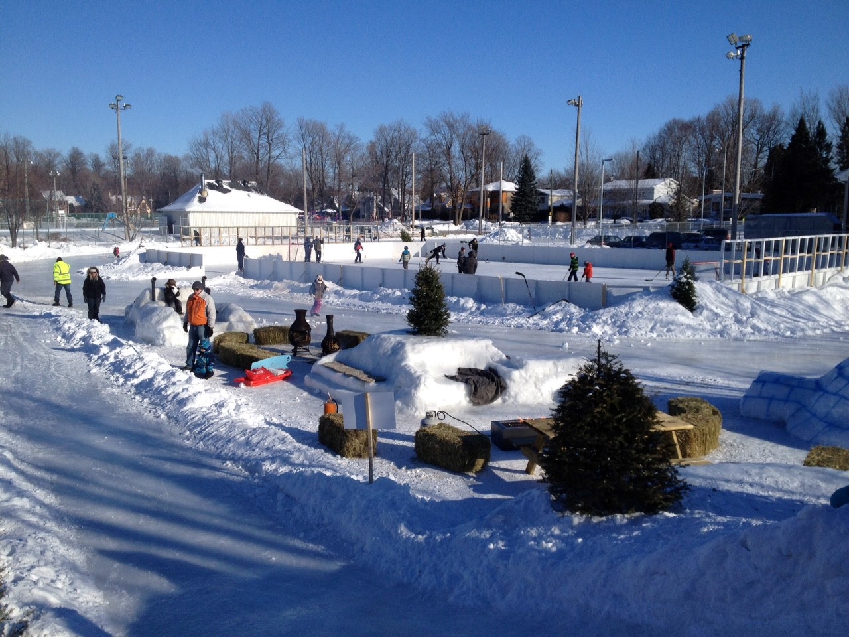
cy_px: 318
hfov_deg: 52.6
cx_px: 424
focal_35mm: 35
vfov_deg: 40.7
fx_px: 858
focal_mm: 4.28
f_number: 2.4
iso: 50
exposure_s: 1/2762
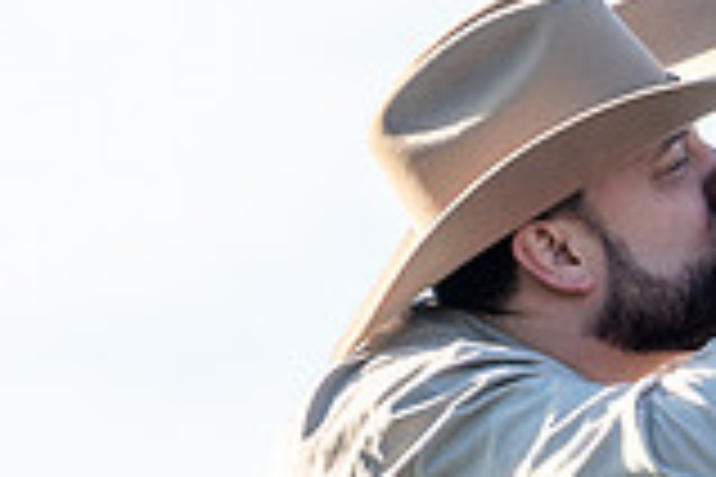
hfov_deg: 3.5
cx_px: 1054
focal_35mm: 582
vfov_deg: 2.4
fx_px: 11574
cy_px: 430
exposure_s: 1/250
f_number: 4.5
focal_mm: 160
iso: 50
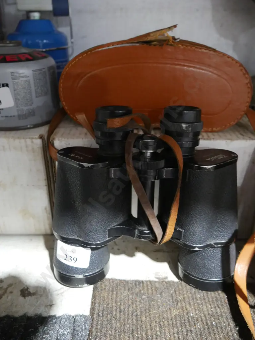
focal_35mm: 30
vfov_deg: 60.0
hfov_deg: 46.8
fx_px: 295
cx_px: 128
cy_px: 170
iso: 3200
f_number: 3.6
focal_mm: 15
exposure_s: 1/60
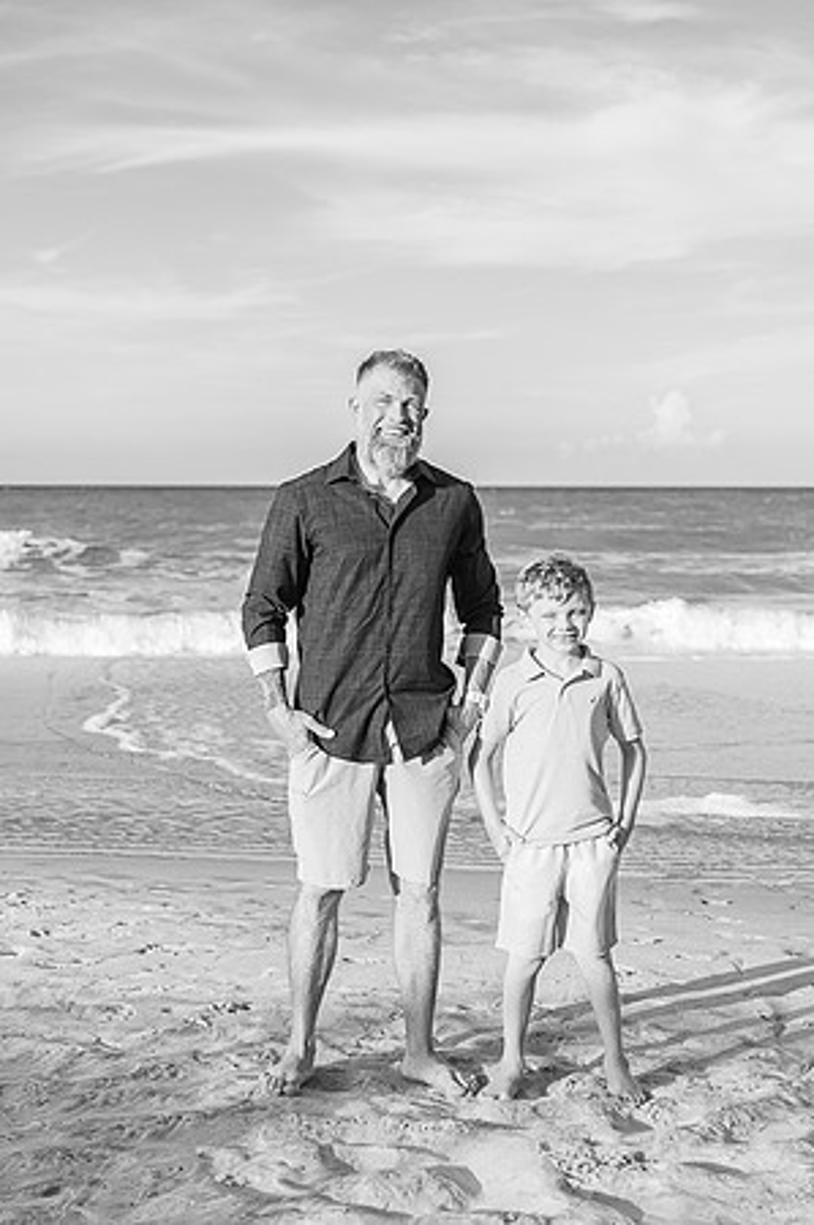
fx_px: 1972
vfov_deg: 34.5
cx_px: 407
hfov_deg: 23.3
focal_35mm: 58
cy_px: 612
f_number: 4
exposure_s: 1/200
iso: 100
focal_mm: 58
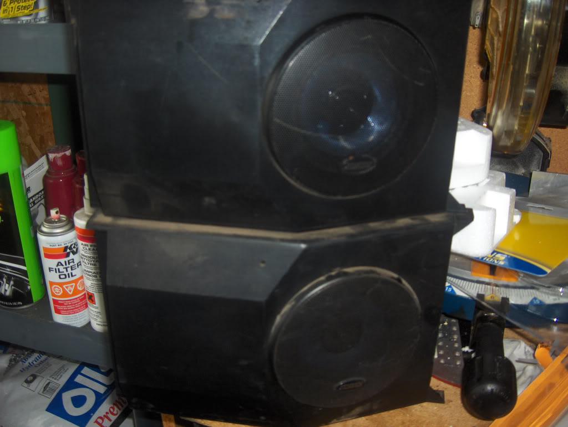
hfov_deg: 47.8
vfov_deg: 36.9
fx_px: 641
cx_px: 284
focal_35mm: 39
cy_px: 214
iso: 100
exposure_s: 1/60
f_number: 2.8
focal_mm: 8
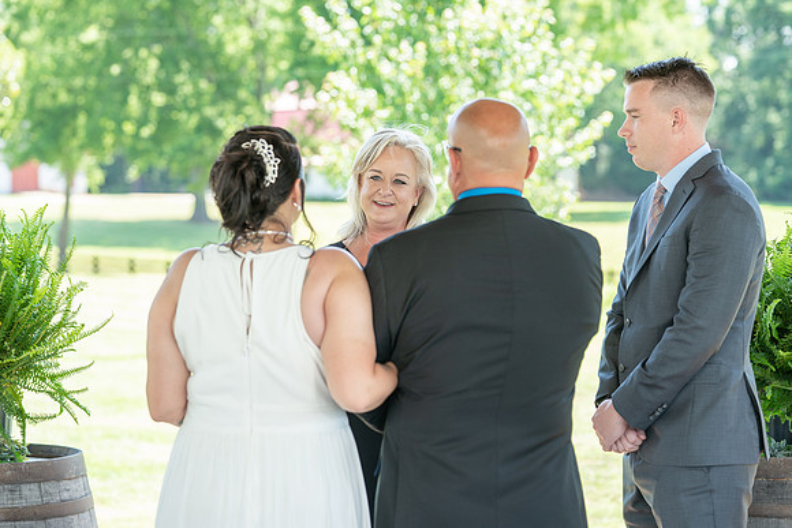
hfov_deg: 19.0
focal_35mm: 107
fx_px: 2363
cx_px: 385
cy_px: 248
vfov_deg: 12.8
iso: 200
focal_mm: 98
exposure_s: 1/200
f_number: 4
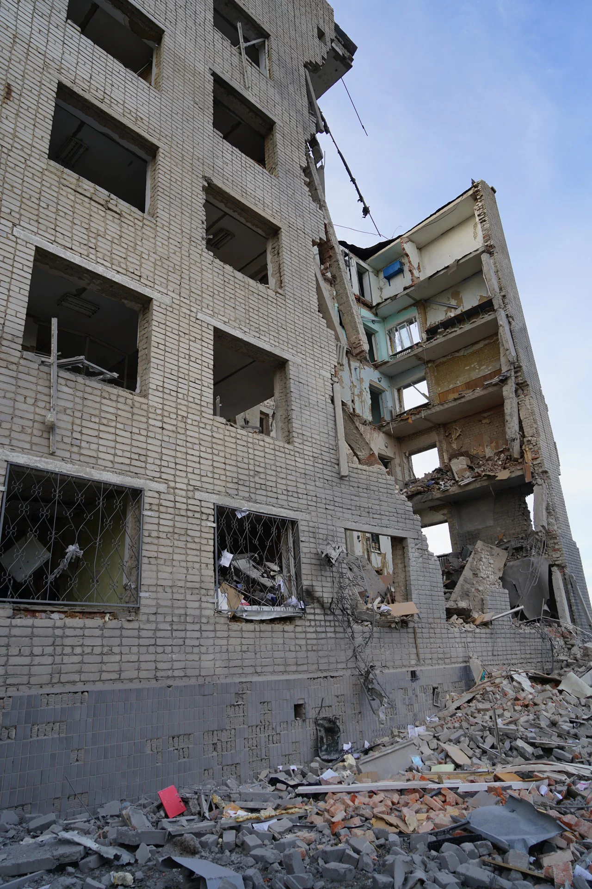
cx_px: 296
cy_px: 444
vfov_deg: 73.7
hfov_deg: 53.1
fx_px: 592
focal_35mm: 24
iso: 100
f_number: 5.6
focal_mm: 24
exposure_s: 1/60
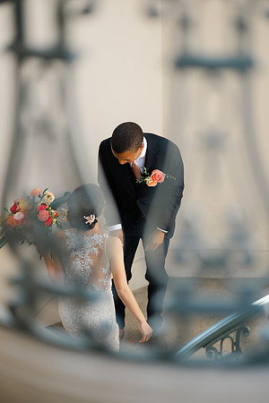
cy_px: 202
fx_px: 1177
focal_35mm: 105
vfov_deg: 19.5
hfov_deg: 13.0
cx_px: 134
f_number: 1.8
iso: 64
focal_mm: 105
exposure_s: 1/400
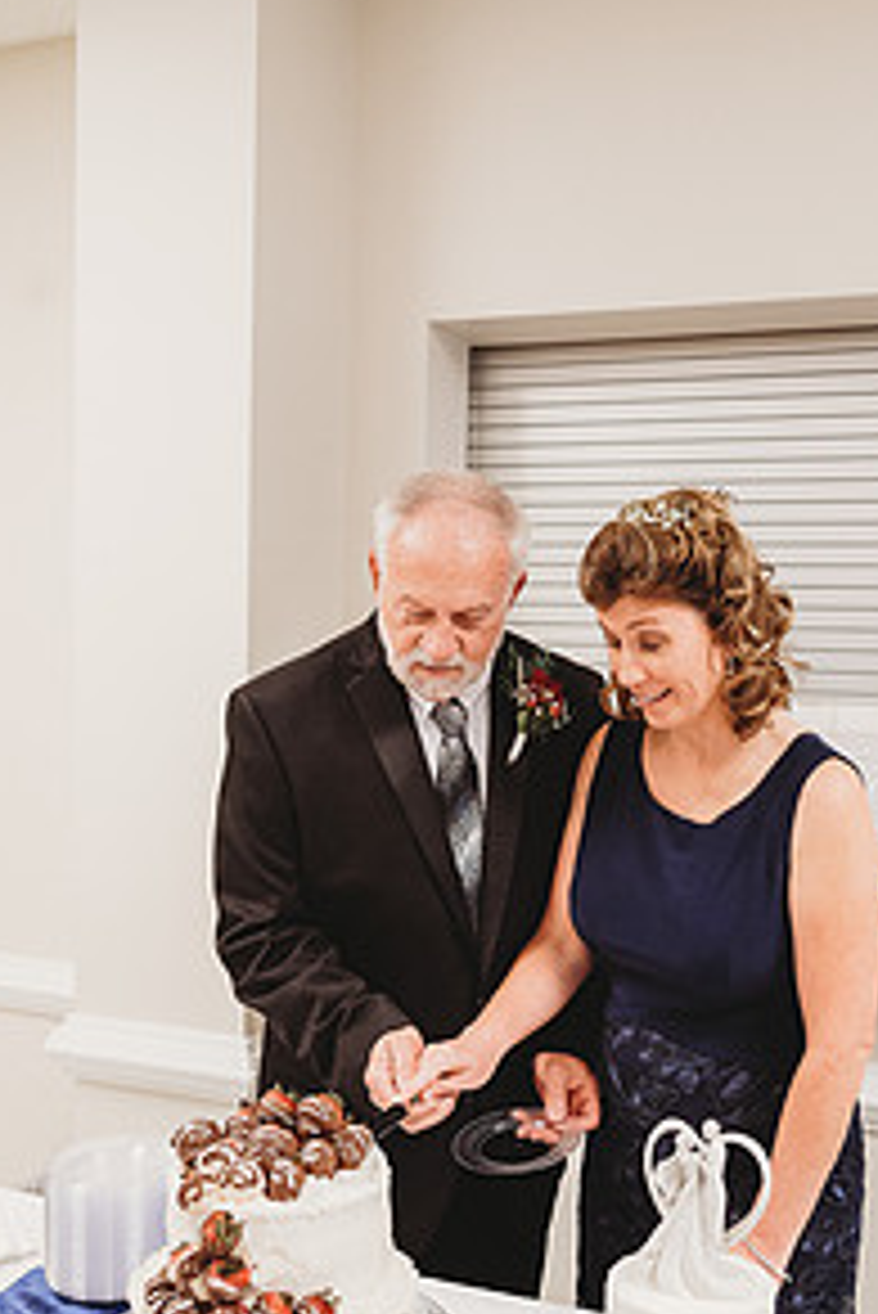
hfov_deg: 35.8
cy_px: 760
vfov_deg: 51.7
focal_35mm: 37
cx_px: 540
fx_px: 1352
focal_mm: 24
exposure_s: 1/200
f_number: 4
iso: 4000
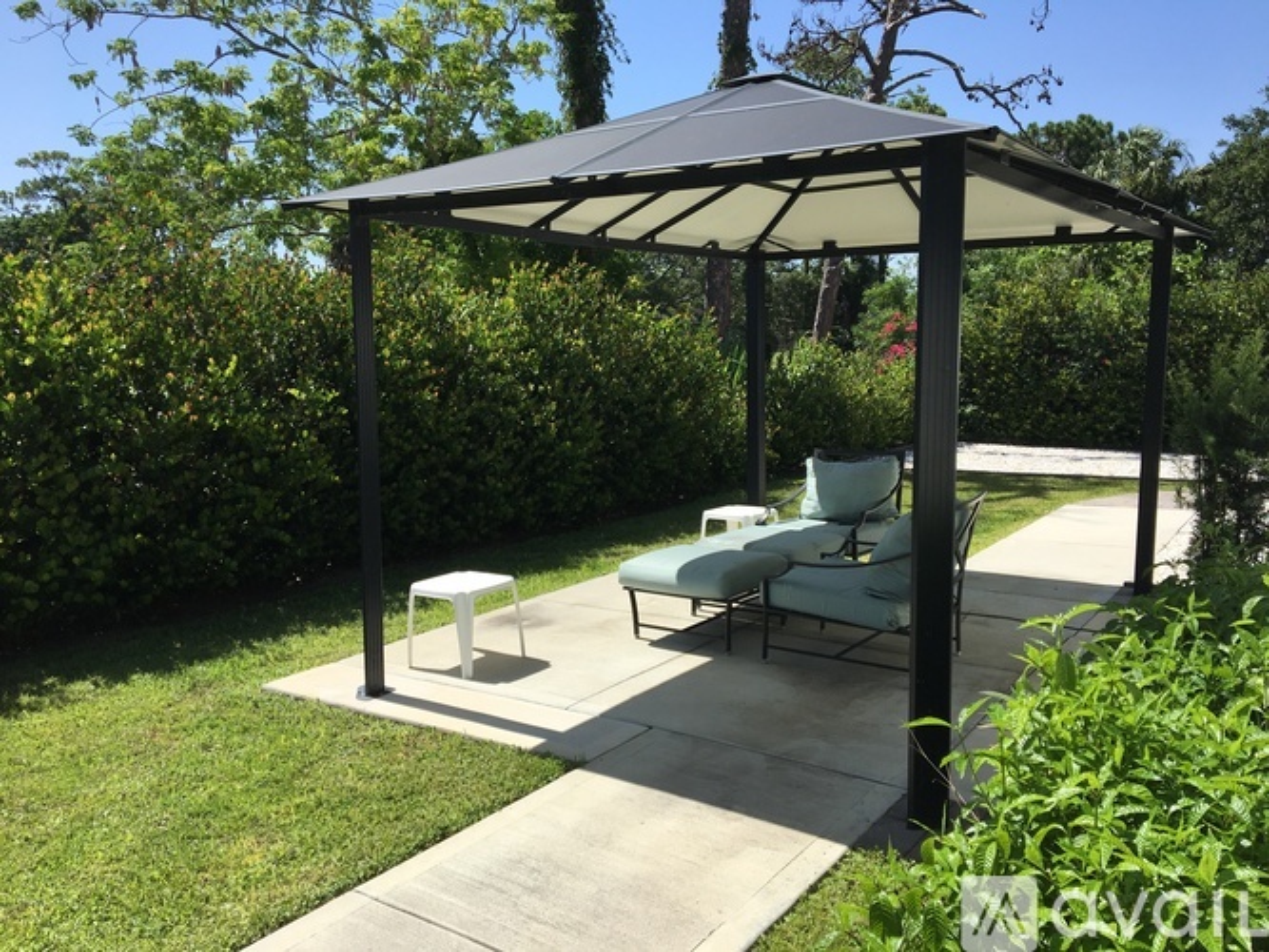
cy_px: 476
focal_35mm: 29
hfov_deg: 61.7
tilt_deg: -8.4
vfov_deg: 48.2
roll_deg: +1.0
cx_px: 634
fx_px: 1063
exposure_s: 1/1832
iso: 25
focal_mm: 4.15
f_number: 2.2
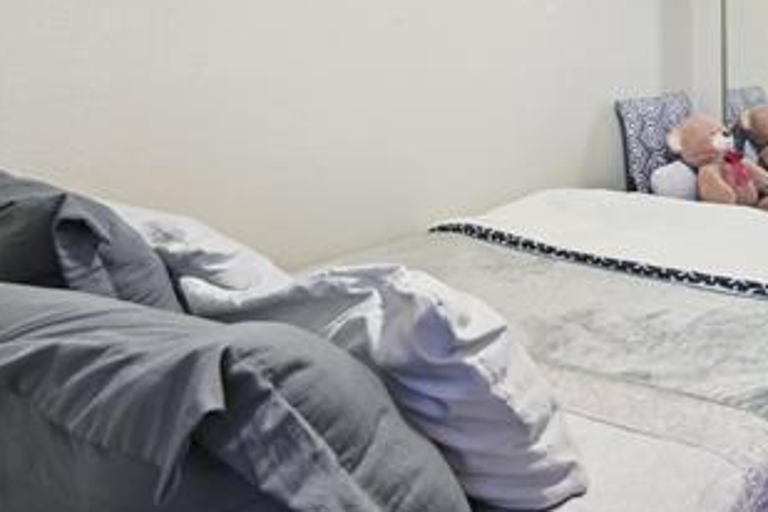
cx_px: 785
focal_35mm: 29
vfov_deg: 41.7
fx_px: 619
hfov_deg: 50.2
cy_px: 60
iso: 400
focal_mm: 14
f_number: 11
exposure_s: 1/2.5
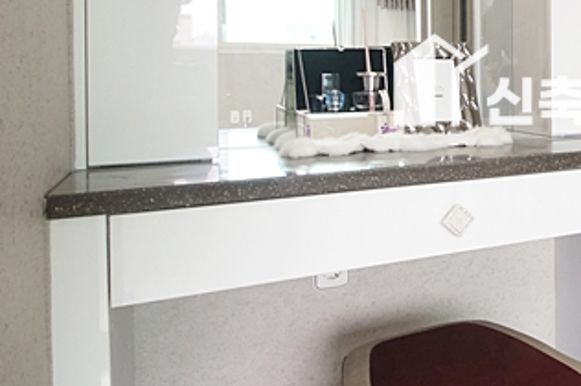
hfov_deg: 41.7
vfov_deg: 33.9
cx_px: 620
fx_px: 613
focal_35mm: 38
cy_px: 74
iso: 800
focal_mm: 10
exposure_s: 1/25
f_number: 9
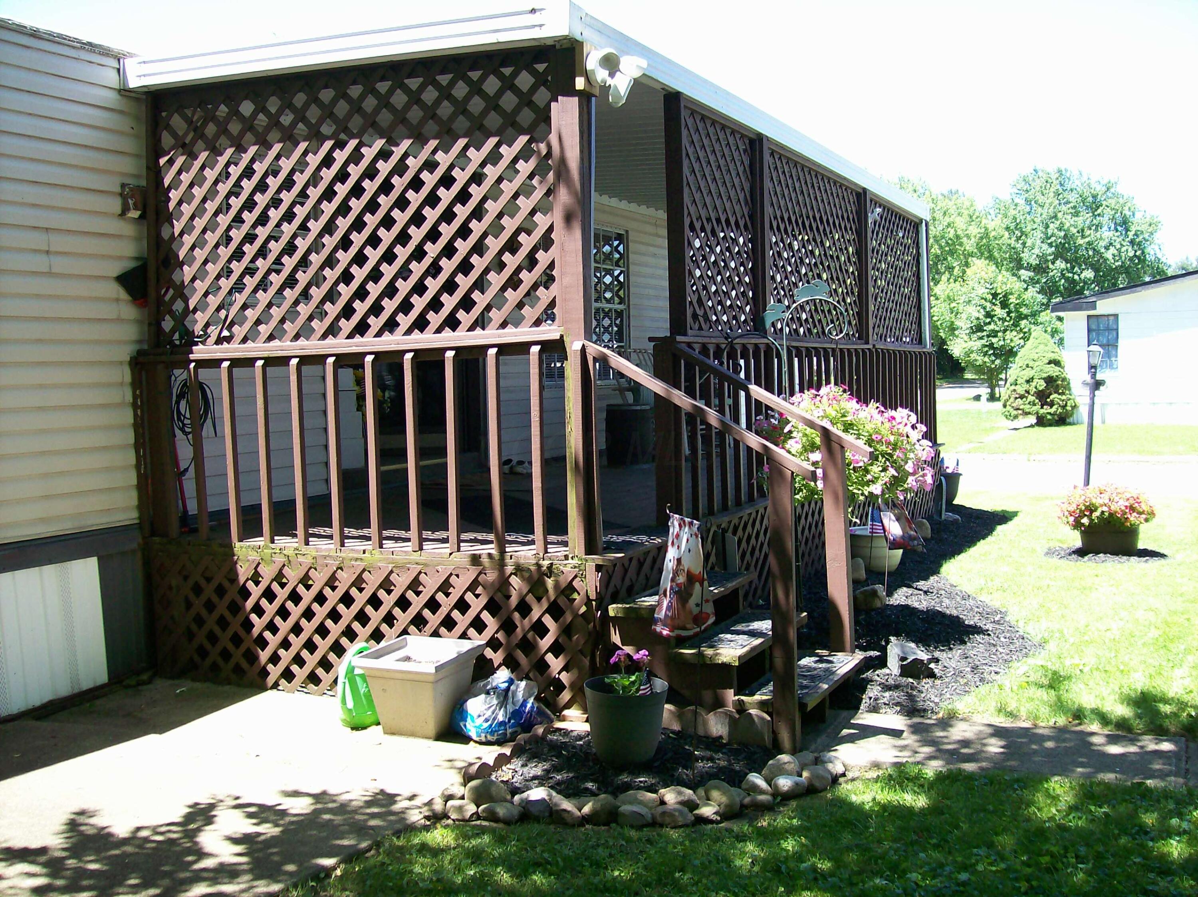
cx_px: 599
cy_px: 448
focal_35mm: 36
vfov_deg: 39.6
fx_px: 1245
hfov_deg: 51.4
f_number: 2.7
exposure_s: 1/242
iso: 80
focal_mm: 6
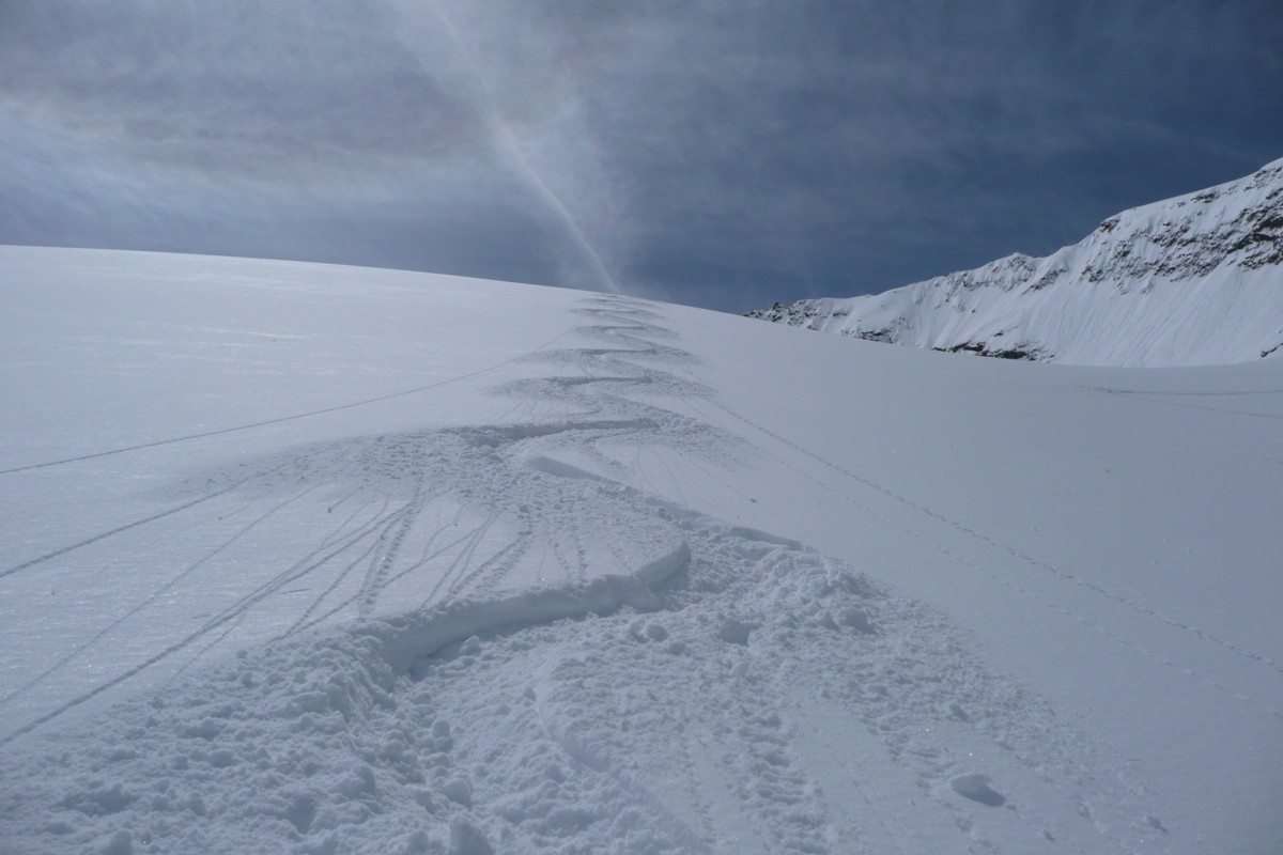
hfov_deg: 65.5
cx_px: 642
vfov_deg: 46.4
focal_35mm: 28
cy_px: 428
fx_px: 998
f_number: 8
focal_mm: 4.6
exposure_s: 1/1300
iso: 100
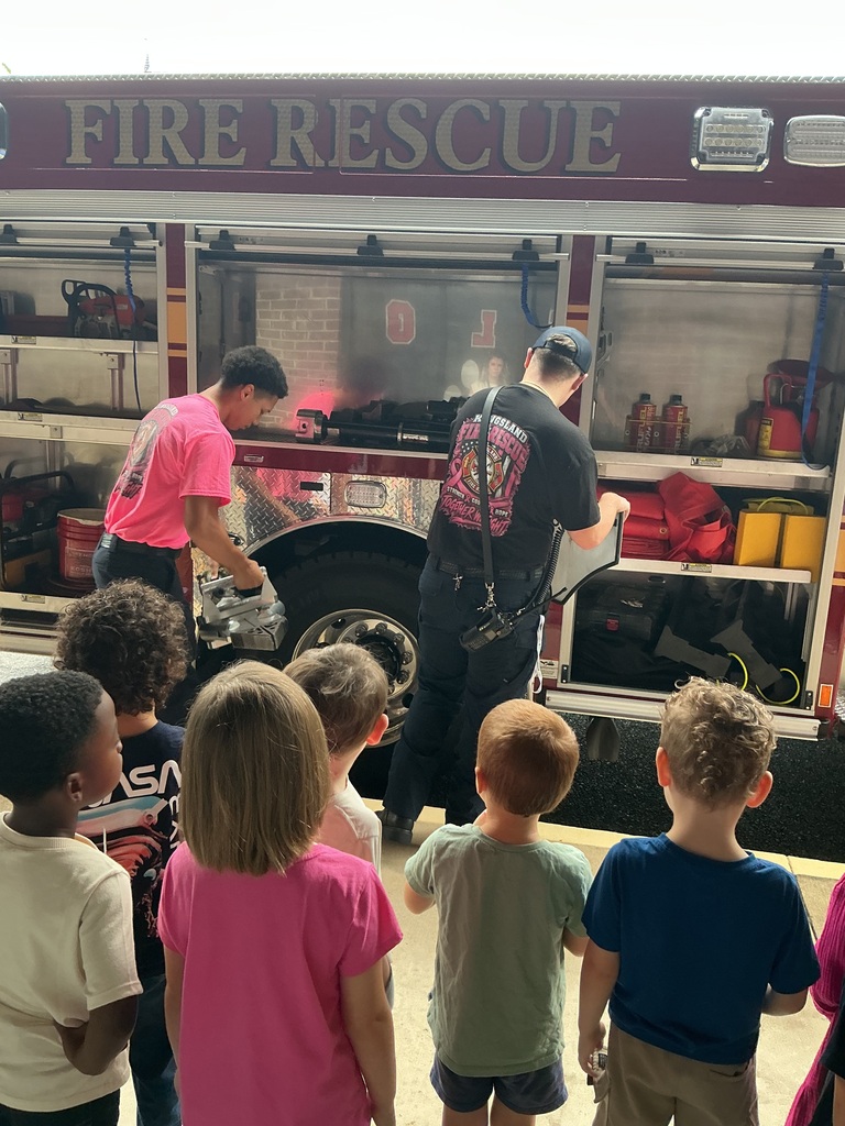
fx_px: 944
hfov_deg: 48.2
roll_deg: -2.7
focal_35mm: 29
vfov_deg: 61.7
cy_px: 563
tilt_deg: -9.9
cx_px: 422
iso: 100
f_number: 1.8
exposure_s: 1/60
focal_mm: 3
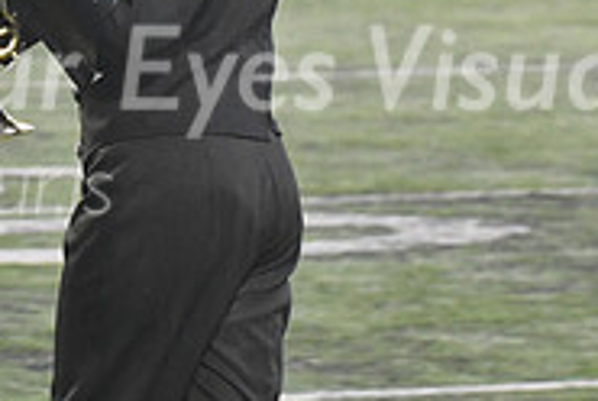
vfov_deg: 2.8
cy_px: -147
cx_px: -32
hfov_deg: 4.2
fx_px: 8195
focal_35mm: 493
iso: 1600
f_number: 4.5
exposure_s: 1/80
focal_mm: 105
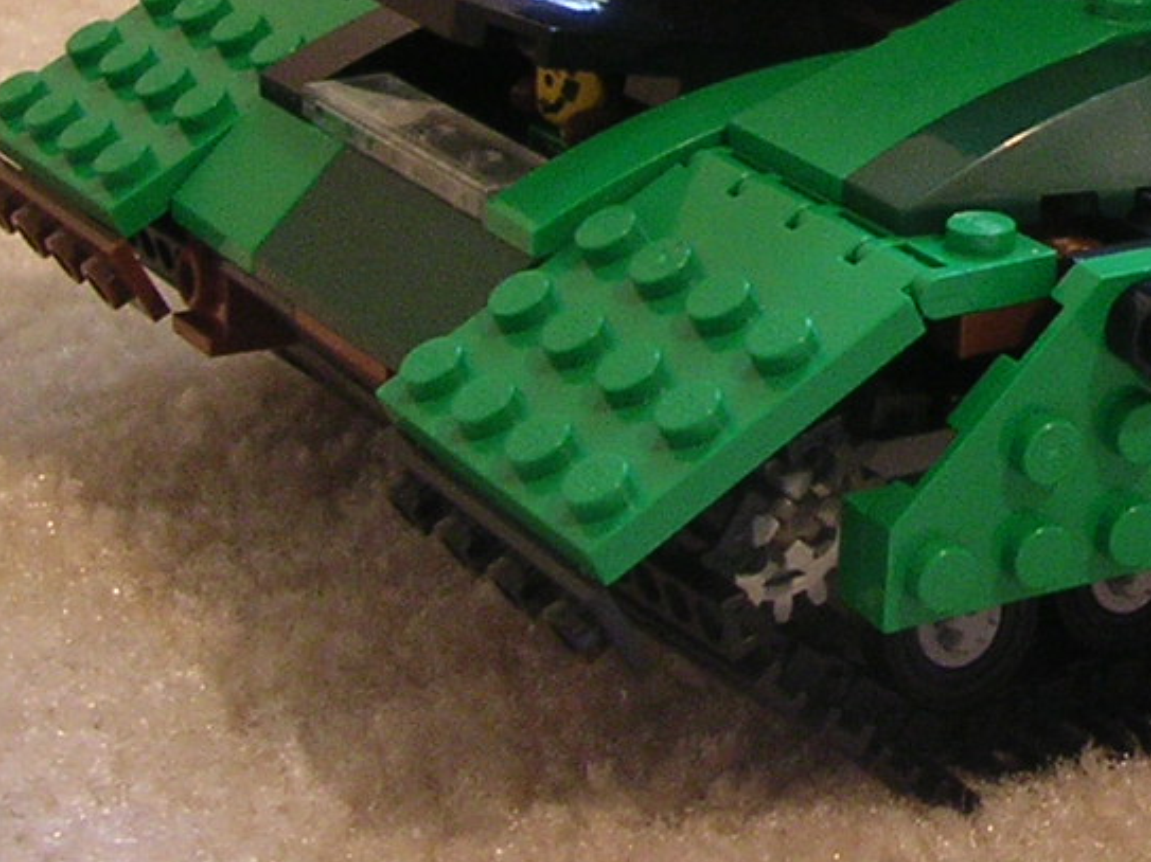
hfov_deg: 16.8
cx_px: 1369
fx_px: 3723
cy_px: -205
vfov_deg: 12.8
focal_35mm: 112
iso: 244
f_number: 2.8
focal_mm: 5.8
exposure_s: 1/3.5
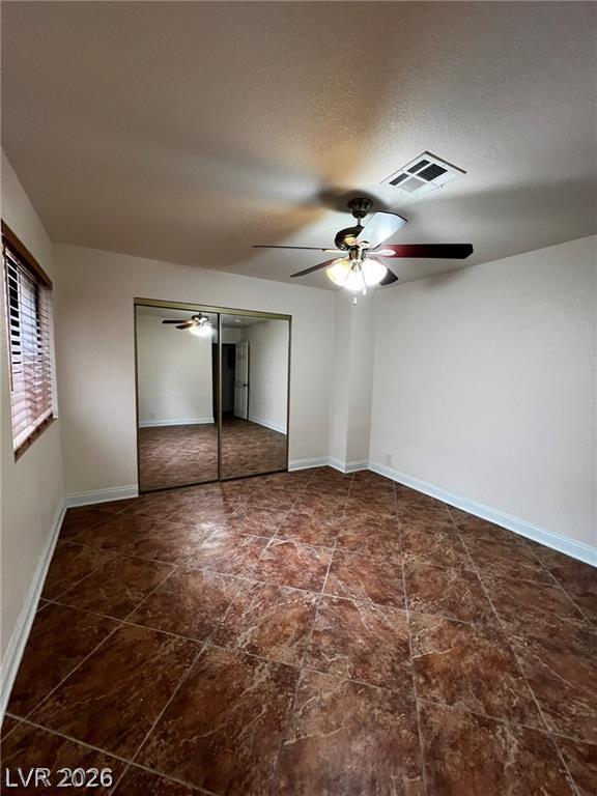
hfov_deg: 89.9
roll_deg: -0.5
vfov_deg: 106.2
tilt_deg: -6.3
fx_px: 299
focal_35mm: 13
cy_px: 398
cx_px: 298
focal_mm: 1.57
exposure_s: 1/120
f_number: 1.8
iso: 250
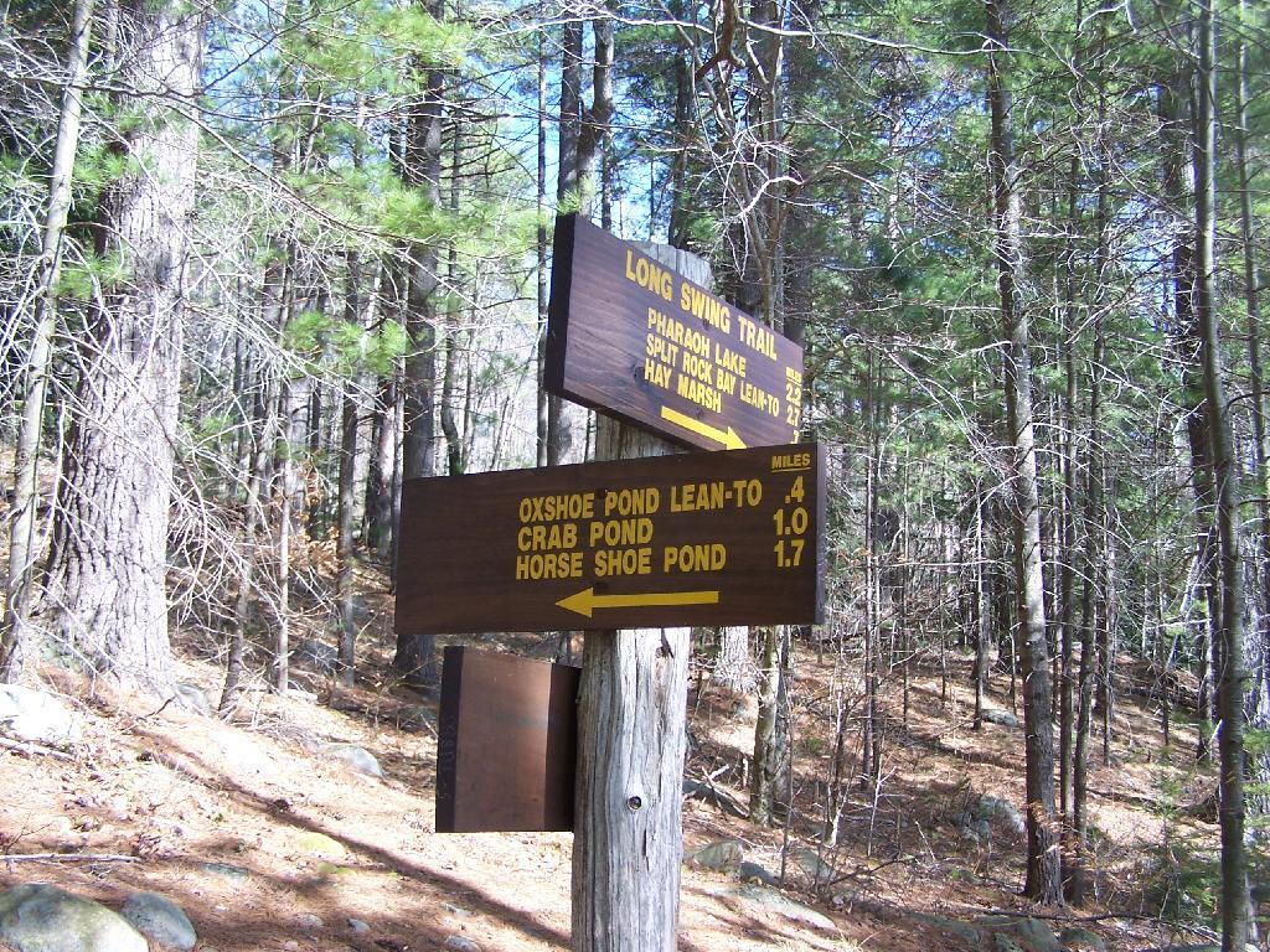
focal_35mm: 38
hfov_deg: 49.0
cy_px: 476
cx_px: 635
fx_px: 1394
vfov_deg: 37.7
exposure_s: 1/160
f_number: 2.8
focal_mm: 6.3
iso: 80
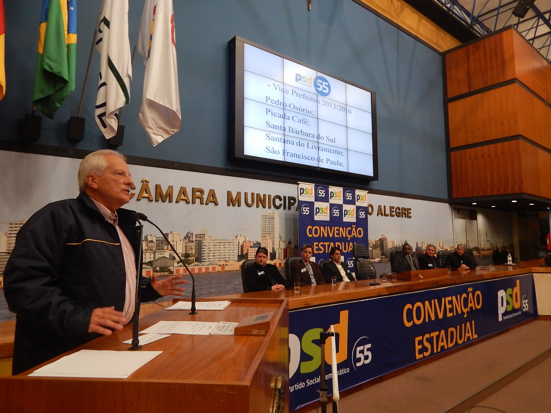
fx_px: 366
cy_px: 206
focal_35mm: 23
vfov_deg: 58.9
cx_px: 276
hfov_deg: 73.9
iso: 360
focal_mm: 4
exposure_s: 1/30
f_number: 3
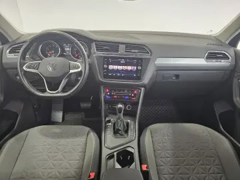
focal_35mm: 23
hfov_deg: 73.9
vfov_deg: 58.9
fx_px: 159
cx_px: 120
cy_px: 90
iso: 400
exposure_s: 1/100
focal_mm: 6.3
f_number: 1.7
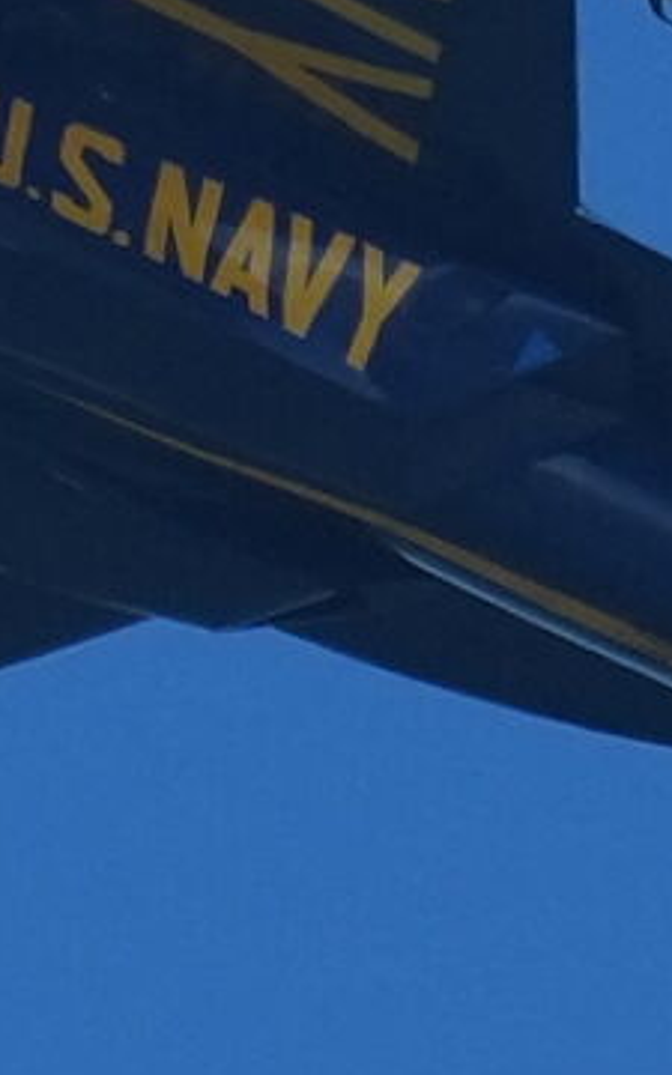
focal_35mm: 5503
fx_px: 161253
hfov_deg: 0.2
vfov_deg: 0.4
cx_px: -1207
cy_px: -84
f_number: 4.5
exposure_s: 1/3200
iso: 400
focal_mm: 300
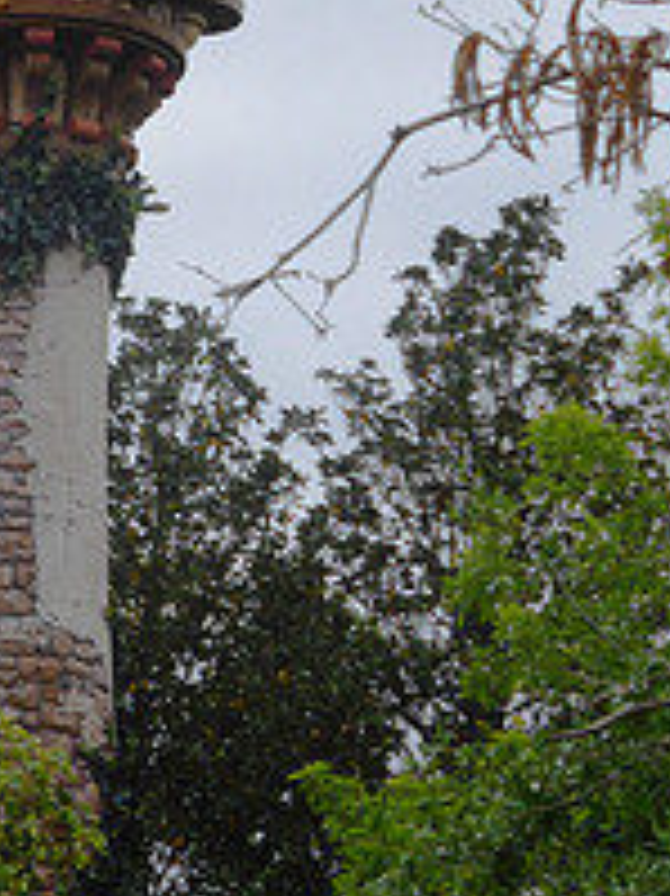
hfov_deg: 6.7
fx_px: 5658
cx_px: -56
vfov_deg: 9.0
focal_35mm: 219
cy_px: 288
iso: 100
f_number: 5.2
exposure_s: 1/160
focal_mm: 16.1
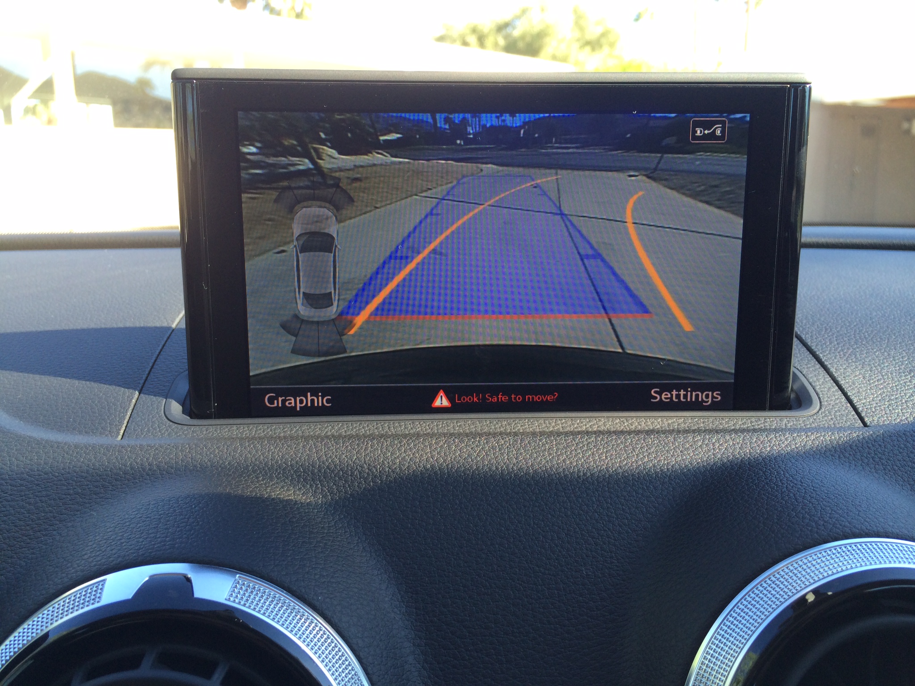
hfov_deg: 60.0
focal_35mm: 30
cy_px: 343
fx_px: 793
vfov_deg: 46.8
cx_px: 458
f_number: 2.2
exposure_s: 1/120
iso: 40
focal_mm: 4.12
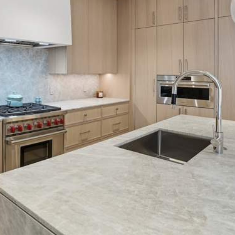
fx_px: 223
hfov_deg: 49.4
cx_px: 23
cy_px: 72
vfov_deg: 54.1
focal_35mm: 29
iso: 200
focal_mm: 16
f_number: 9
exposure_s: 1/30
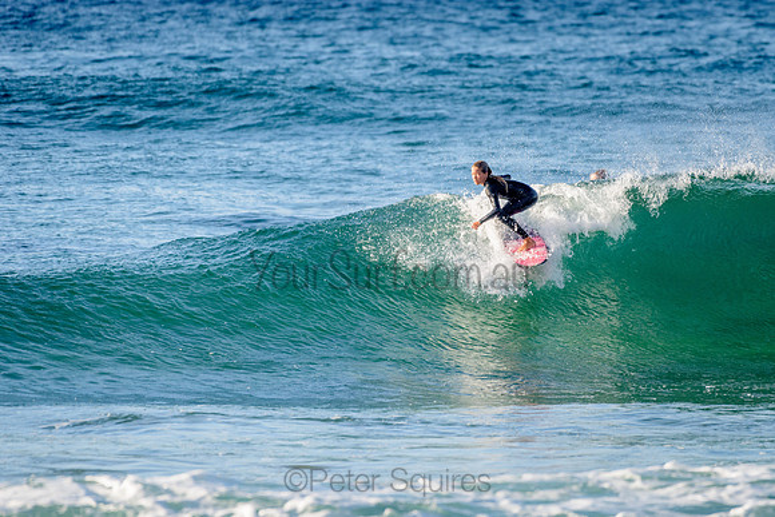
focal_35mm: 613
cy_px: 261
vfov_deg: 2.2
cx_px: 465
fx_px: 13198
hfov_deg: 3.4
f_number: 5.6
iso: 320
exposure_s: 1/1250
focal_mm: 500
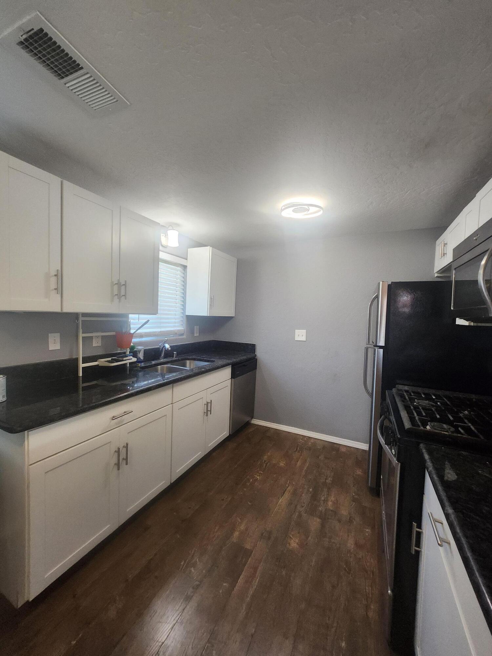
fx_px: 246
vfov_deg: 106.2
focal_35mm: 13
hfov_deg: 89.9
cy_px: 328
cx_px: 246
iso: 320
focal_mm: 1.74
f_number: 2.2
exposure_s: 1/60
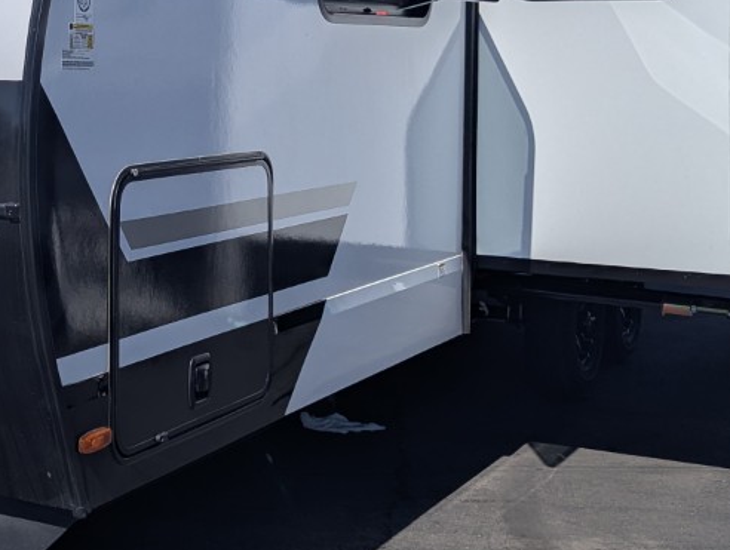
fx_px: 1437
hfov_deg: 27.8
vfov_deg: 21.5
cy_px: 129
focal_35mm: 68
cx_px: 125
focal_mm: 6.81
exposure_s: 1/8065
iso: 51
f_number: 1.85
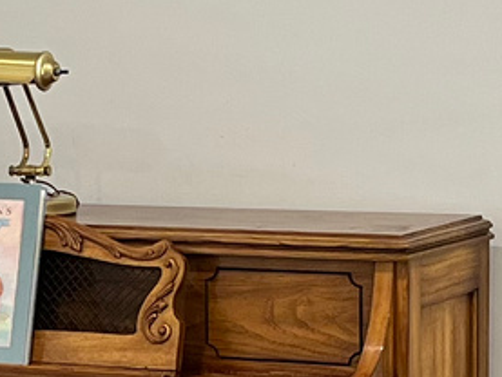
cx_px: 47
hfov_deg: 10.2
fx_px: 2786
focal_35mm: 192
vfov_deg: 7.7
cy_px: 471
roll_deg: +1.5
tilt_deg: -11.6
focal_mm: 5.1
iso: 100
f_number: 1.6
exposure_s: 1/120
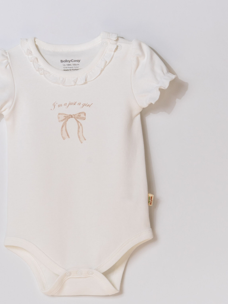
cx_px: 77
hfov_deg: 19.8
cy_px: 150
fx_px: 650
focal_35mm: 74
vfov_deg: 26.3
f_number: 11
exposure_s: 1/125
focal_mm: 50
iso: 160
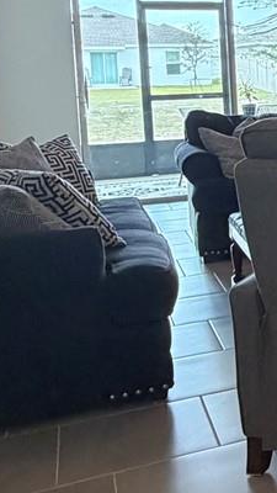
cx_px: 543
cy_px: 128
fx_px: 797
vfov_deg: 33.7
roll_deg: +1.6
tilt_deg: -5.4
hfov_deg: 15.8
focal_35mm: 61
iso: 320
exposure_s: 1/60
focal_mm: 2.22
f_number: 2.2
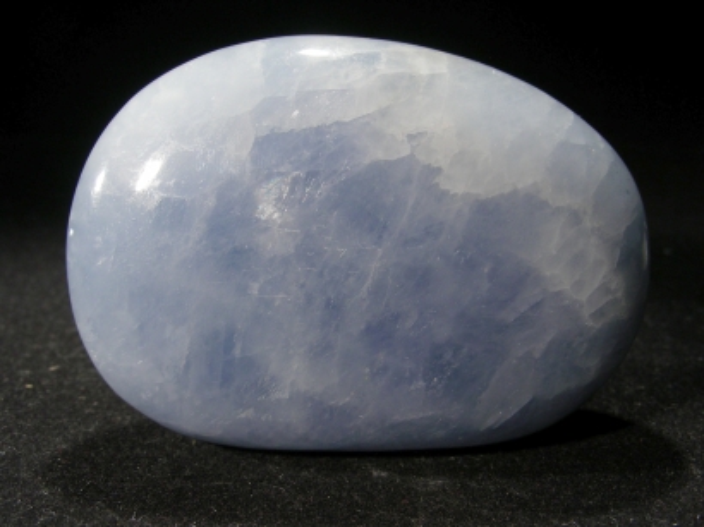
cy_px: 264
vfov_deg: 32.8
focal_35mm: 44
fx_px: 894
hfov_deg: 43.0
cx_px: 352
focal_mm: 7.4
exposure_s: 1/60.1
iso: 50
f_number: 3.5
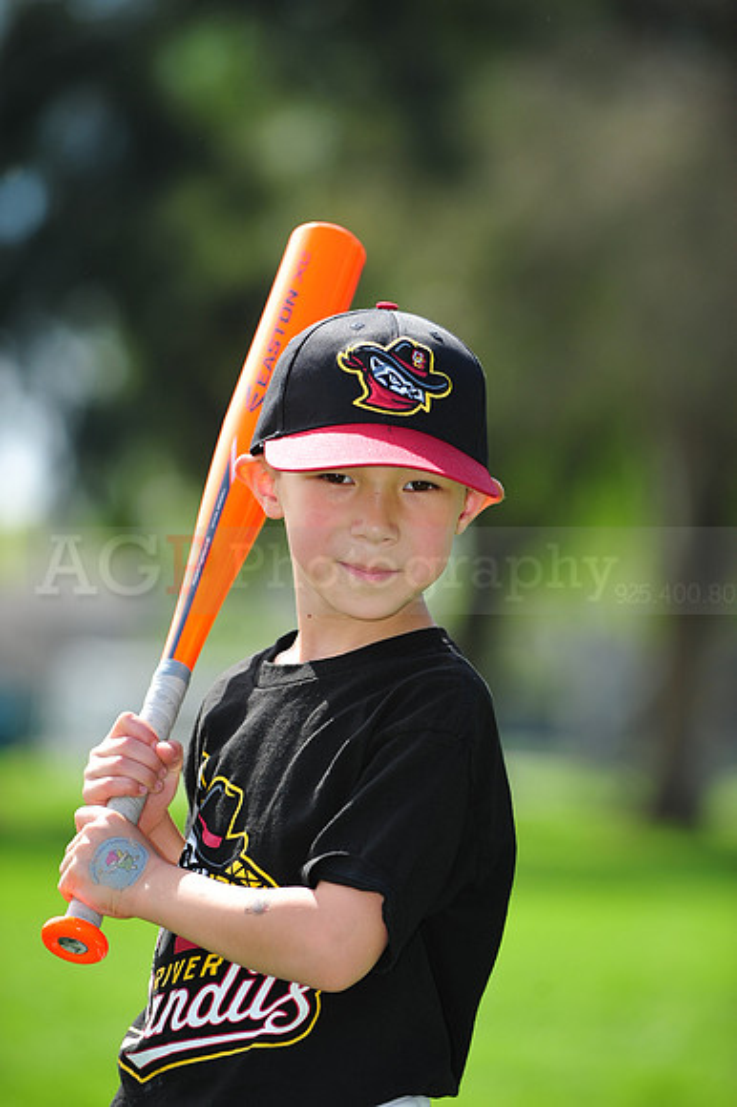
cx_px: 368
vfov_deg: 10.3
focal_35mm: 200
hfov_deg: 6.9
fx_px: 6149
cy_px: 554
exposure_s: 1/1250
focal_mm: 200
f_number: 4.5
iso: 320
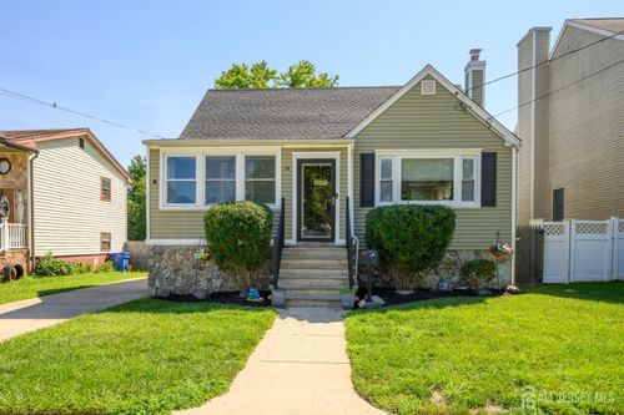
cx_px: 312
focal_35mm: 24
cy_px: 208
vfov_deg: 53.1
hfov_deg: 73.8
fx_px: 416
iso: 200
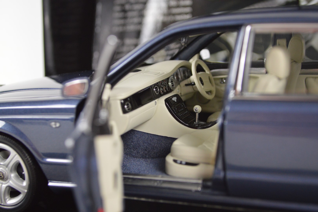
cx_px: 159
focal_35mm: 57
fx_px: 503
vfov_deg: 23.7
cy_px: 106
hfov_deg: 35.1
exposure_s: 1/60
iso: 1250
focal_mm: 38
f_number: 5
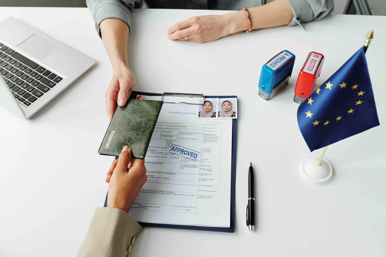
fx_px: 375
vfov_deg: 37.9
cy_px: 128
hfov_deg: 54.4
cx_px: 193
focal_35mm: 35
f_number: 5.6
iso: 640
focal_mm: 35
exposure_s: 1/200
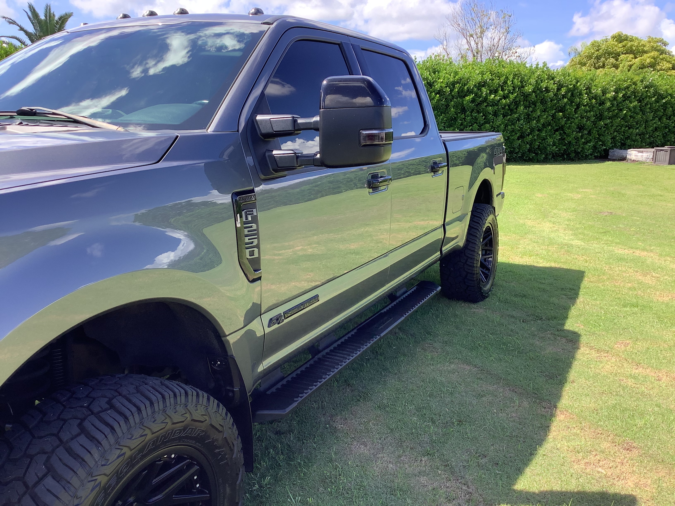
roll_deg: -0.7
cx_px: 338
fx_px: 604
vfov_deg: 45.4
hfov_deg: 58.4
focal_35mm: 31
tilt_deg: -13.5
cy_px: 253
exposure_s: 1/250
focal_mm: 3.3
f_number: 2.4
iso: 25
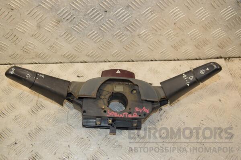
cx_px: 120
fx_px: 301
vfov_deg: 29.9
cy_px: 80
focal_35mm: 45
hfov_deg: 43.6
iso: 800
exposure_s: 1/200
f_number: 6.3
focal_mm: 30
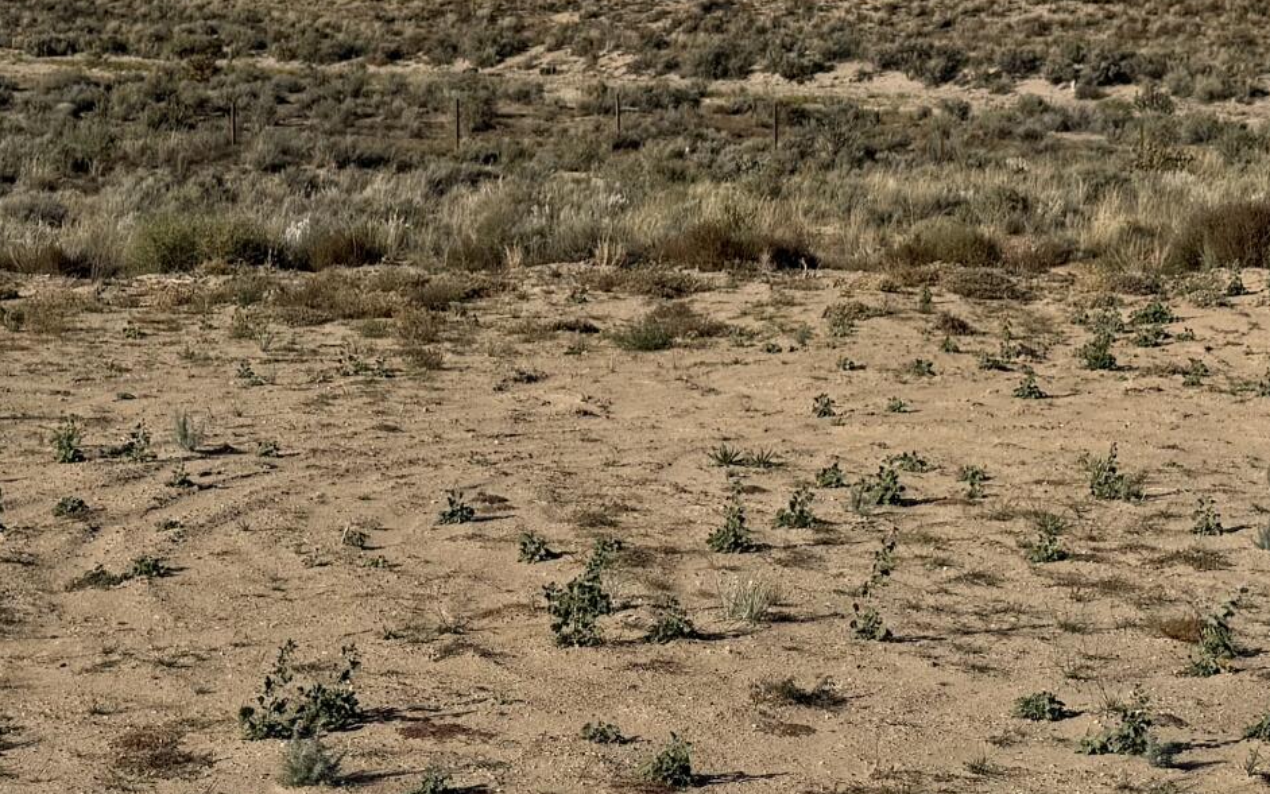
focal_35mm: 81
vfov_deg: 15.8
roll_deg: +1.5
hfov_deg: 25.4
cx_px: 810
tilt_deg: -2.5
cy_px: -5
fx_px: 2804
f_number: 1.78
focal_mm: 6.76
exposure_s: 1/8130
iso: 80
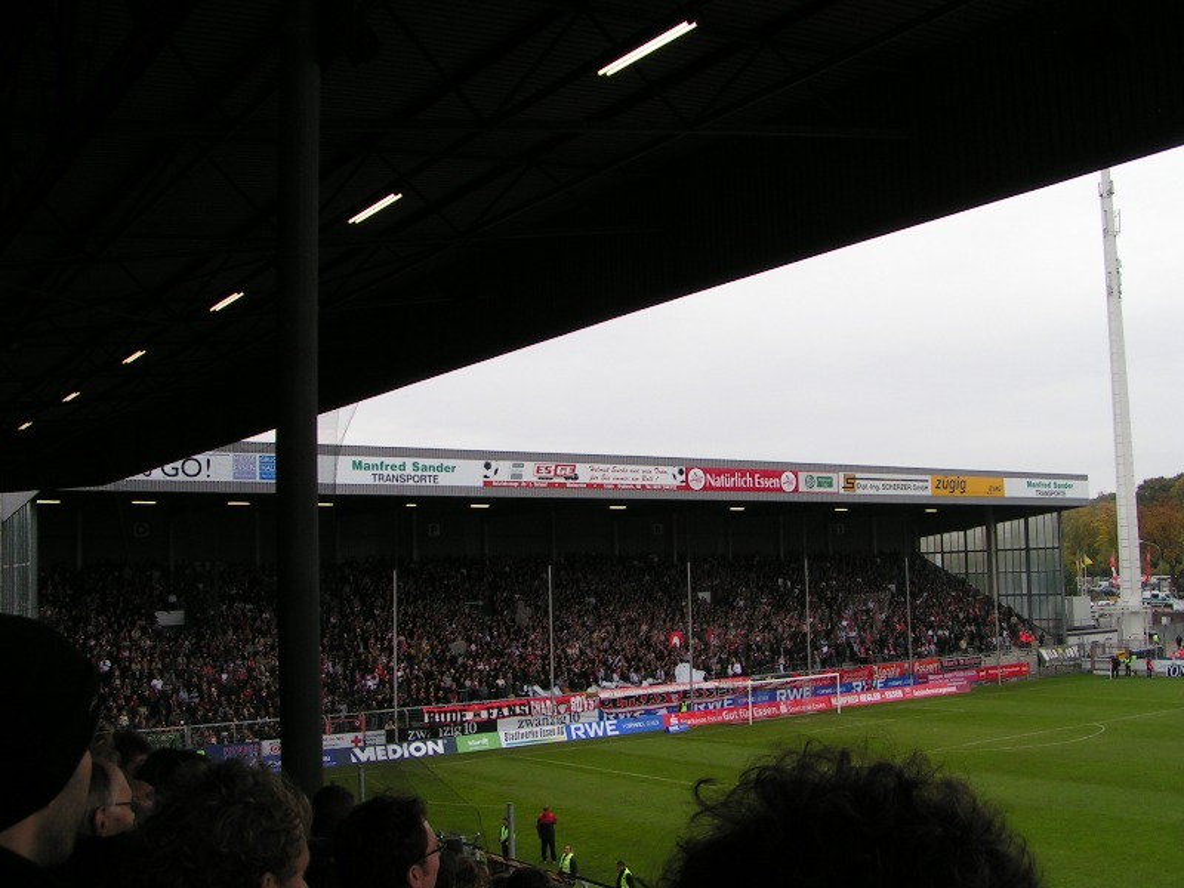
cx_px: 592
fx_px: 1300
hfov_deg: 49.0
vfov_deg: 37.7
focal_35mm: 38
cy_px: 444
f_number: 5.6
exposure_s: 1/125
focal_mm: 5.8
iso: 50
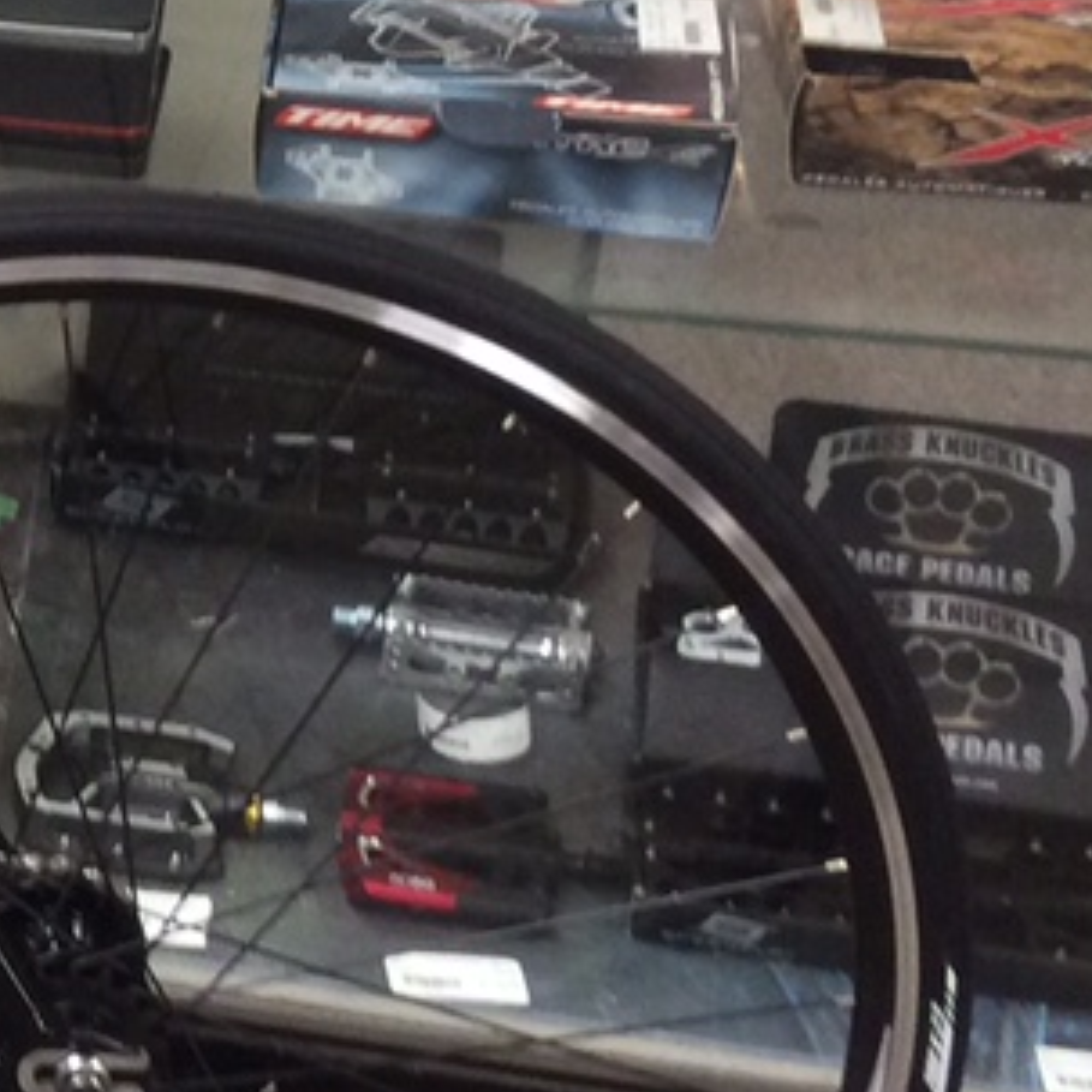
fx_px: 3997
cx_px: -998
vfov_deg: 15.5
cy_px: 324
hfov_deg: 13.6
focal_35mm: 112
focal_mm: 4.12
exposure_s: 1/30
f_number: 2.2
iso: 160
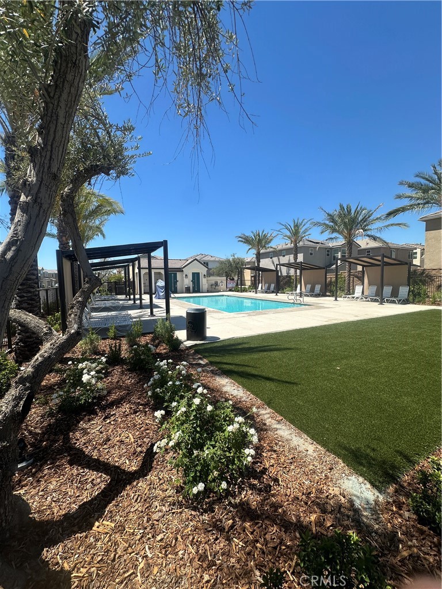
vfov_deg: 102.1
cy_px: 294
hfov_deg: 85.7
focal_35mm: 14
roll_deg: +1.1
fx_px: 238
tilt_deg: -2.7
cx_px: 221
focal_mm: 2.22
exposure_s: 1/2212
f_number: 2.2
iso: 40
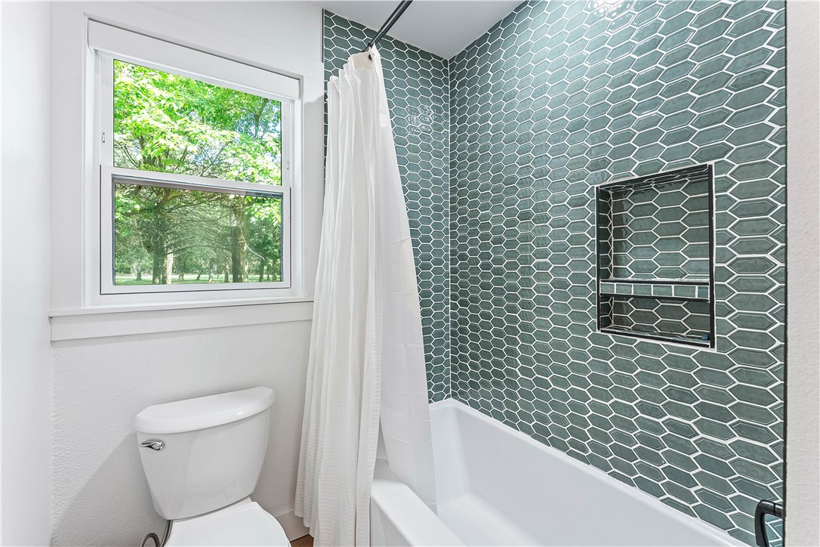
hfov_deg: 100.4
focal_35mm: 15
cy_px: 274
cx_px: 410
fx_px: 342
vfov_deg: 77.3
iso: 800
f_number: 11
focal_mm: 15
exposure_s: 1/1.25
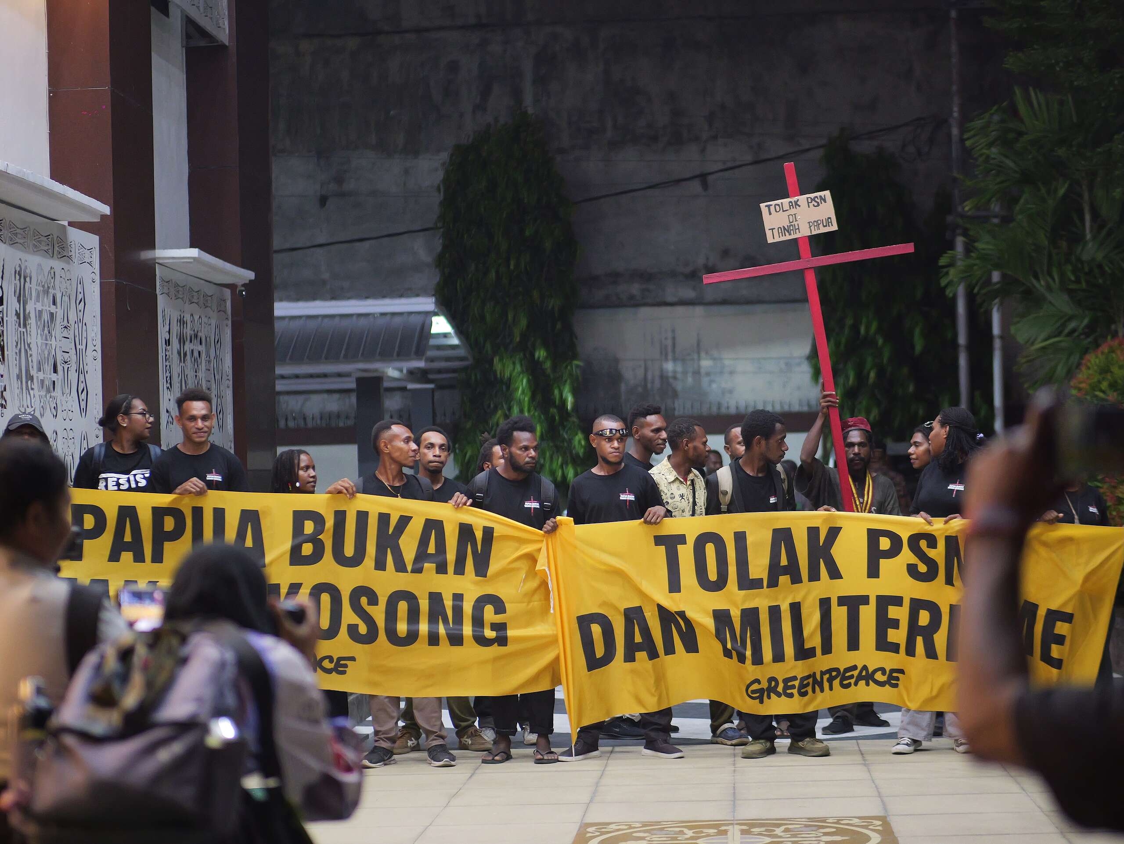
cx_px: 562
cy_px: 422
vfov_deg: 17.2
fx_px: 2794
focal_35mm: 86
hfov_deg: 22.7
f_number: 1.2
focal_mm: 43
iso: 2000
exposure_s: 1/200
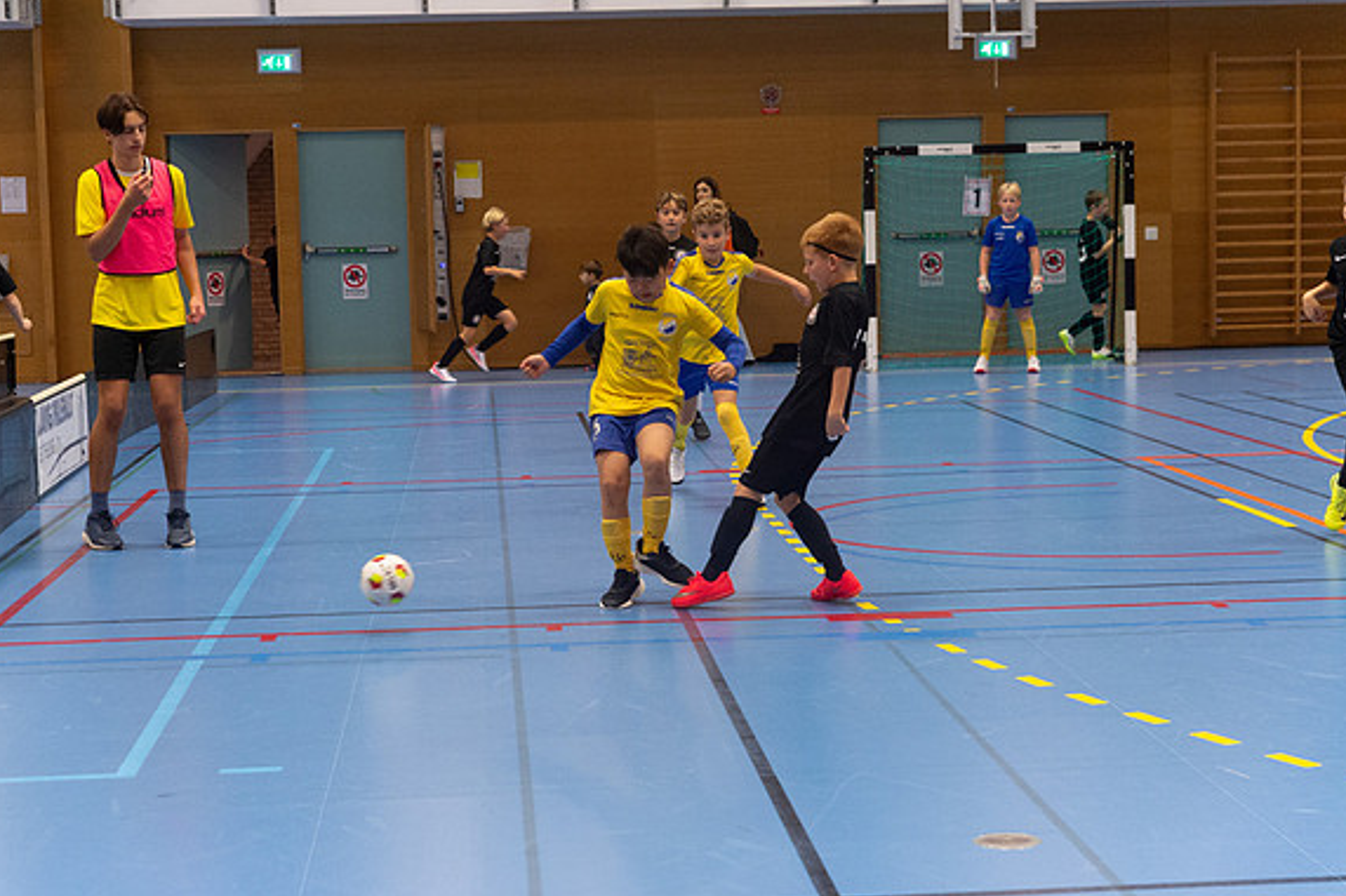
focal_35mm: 71
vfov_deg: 19.2
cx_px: 671
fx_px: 2654
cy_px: 449
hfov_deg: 28.5
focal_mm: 70
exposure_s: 1/500
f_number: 3.5
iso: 5000
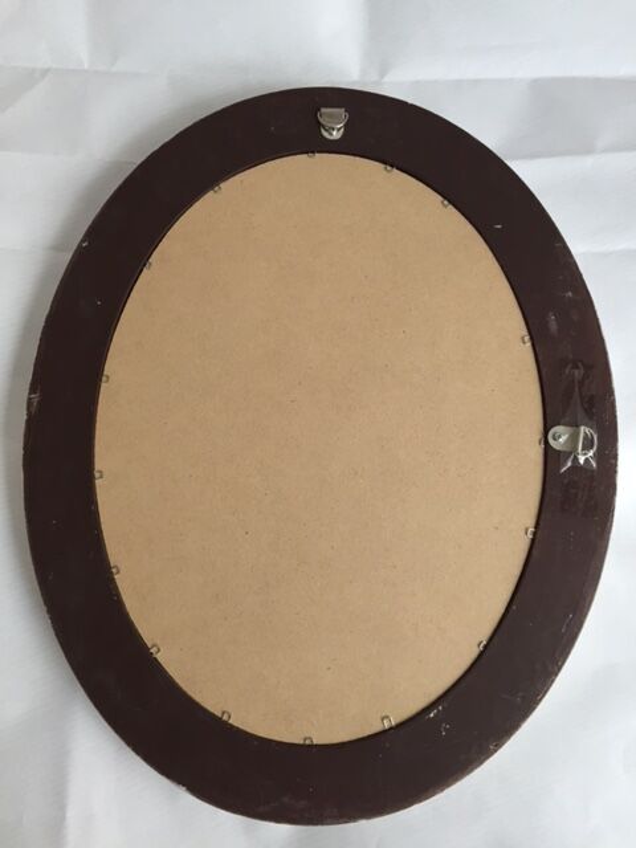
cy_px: 424
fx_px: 710
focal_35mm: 29
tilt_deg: -83.9
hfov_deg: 48.2
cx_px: 318
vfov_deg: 61.7
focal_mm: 4.15
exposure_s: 1/33
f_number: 2.2
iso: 125
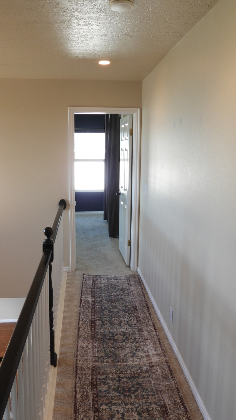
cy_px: 208
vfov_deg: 62.6
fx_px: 345
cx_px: 106
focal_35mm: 31
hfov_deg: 37.7
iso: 100
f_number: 2.8
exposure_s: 1/50
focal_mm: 5
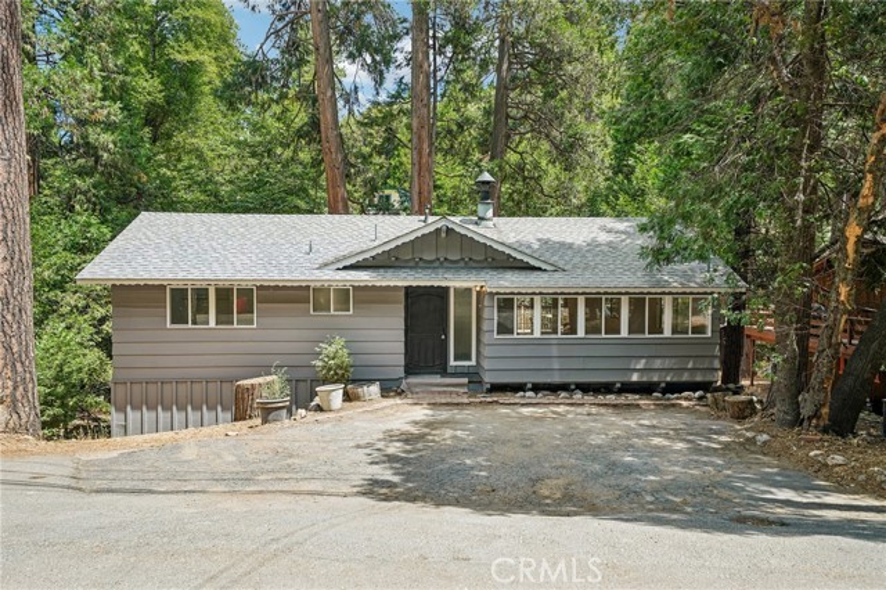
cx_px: 443
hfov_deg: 76.1
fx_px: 566
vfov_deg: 55.1
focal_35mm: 23
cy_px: 295
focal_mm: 23
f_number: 8
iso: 100
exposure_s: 1/80
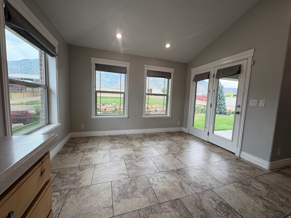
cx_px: 146
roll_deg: -2.6
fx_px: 118
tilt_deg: -4.8
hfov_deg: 102.1
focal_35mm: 14
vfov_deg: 85.7
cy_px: 109
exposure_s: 1/161
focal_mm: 2.22
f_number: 2.2
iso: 40
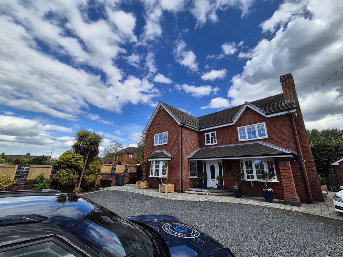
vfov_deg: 89.9
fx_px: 129
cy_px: 128
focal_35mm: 13
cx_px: 172
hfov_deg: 106.2
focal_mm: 2.2
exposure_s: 1/2528
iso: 50
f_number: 2.2
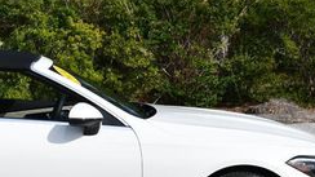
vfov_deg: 7.9
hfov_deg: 13.8
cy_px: 63
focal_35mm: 154
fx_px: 1286
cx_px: -1
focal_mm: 28
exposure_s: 1/320
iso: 100
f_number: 9
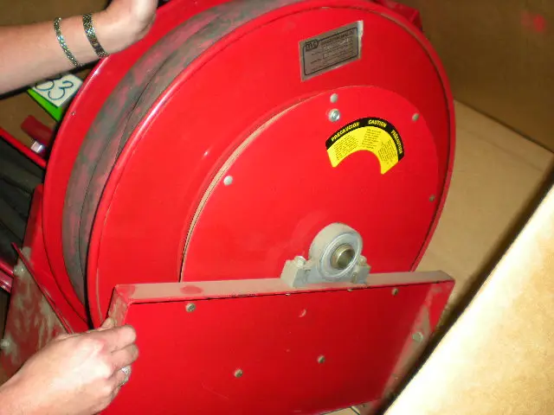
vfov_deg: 37.7
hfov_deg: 49.0
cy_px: 208
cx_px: 277
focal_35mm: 38
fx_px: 608
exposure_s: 1/60
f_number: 3.1
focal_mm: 6.3
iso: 117
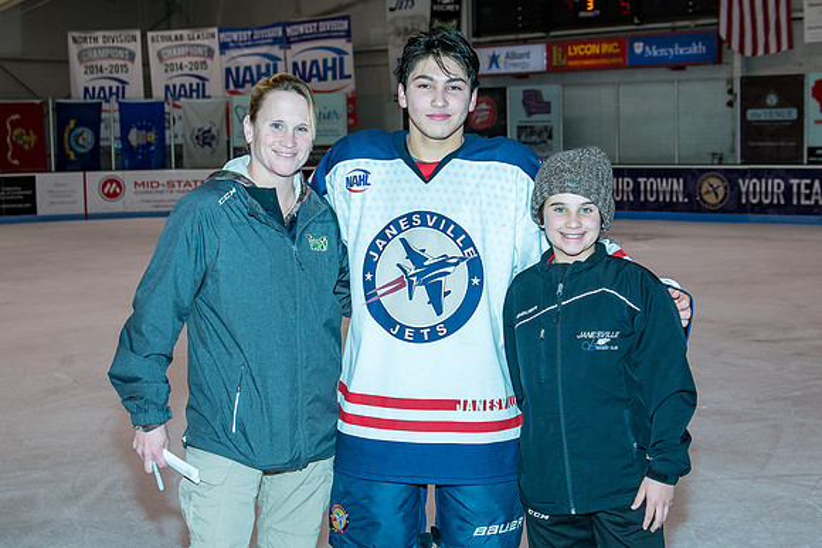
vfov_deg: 24.1
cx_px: 450
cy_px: 259
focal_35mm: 56
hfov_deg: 35.5
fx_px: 1283
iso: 200
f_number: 4.5
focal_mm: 31
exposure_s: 1/200
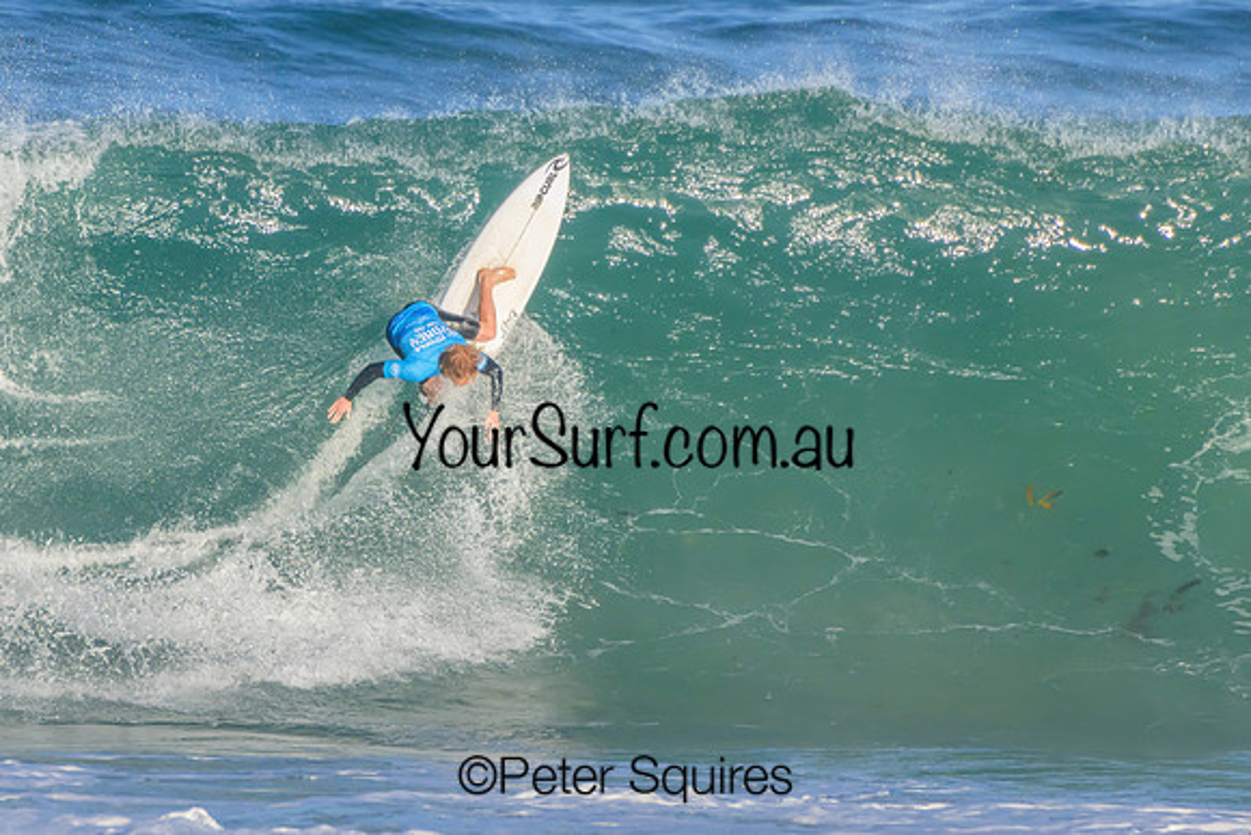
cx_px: 581
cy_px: 409
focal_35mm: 964
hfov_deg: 2.1
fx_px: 33495
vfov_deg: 1.4
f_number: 11
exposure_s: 1/3200
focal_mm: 900
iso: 2500
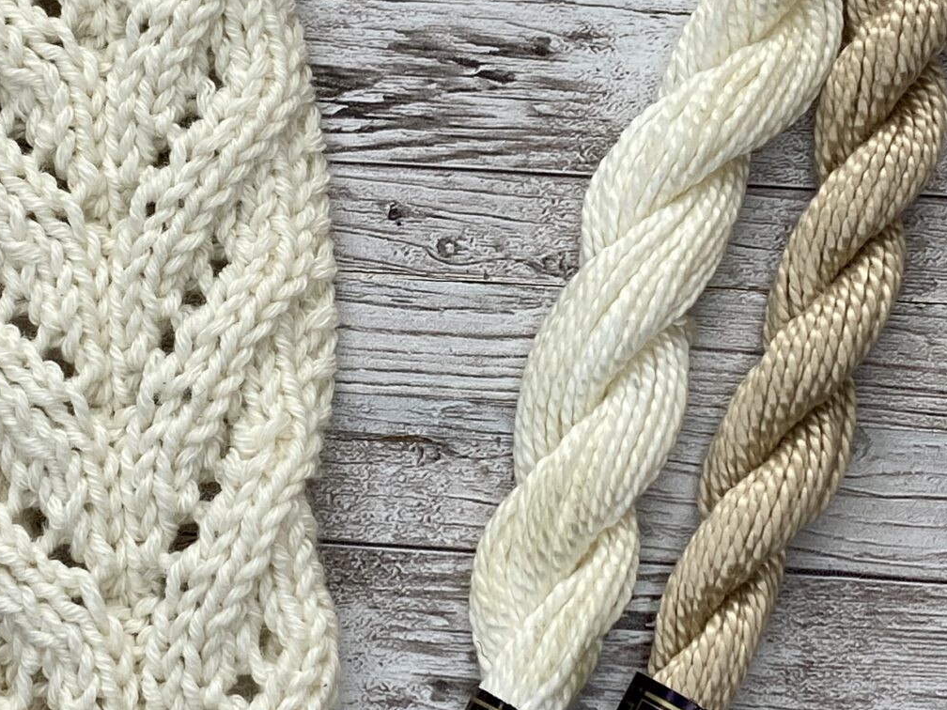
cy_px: 373
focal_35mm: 66
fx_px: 1806
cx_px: 349
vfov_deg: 22.3
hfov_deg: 29.3
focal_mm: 4.25
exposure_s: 1/175
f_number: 1.8
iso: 32
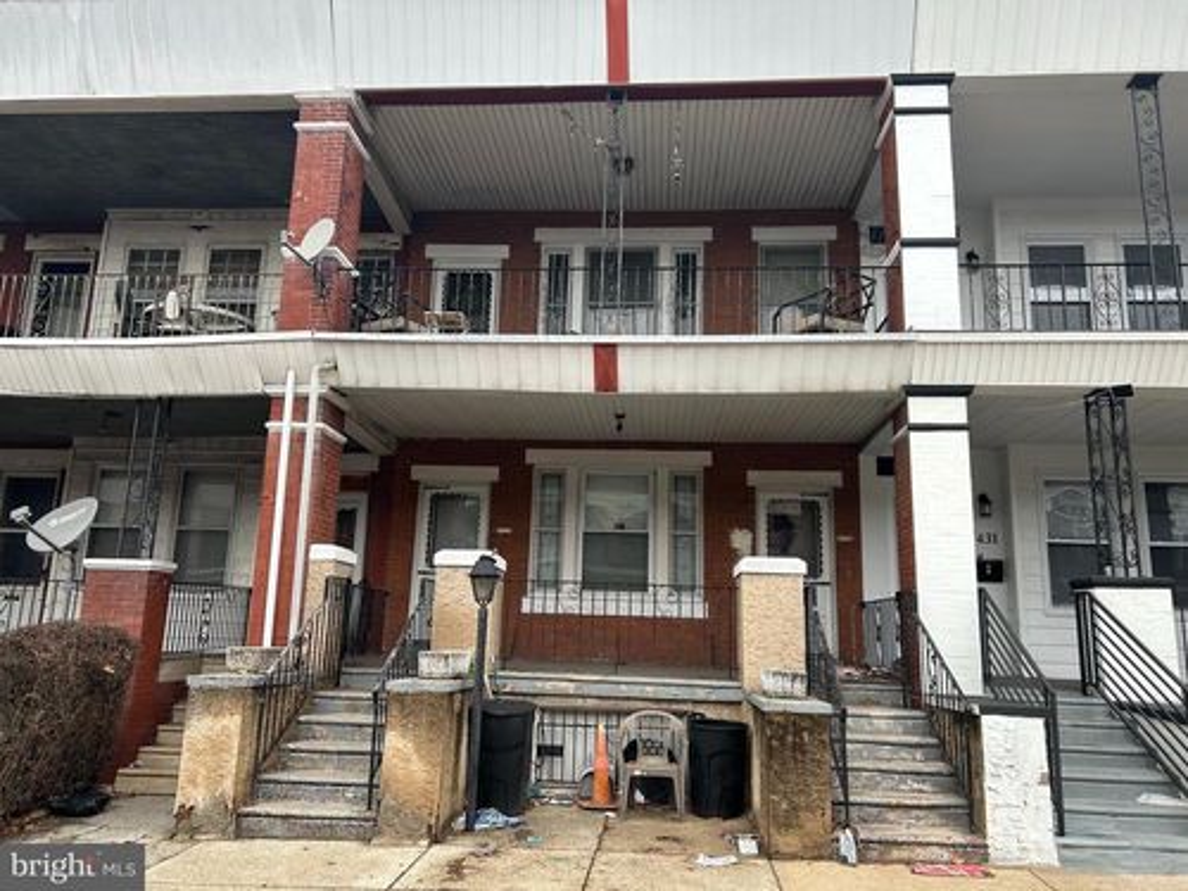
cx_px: 594
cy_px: 446
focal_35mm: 26
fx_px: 892
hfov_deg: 67.3
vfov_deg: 53.1
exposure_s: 1/319
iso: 50
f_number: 1.5
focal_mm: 5.7
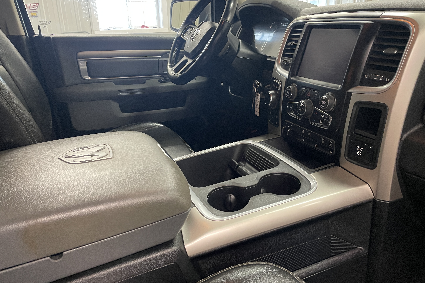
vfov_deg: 46.3
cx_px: 211
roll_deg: +1.5
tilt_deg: -18.6
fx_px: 331
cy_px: 126
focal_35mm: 28
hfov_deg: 65.5
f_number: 1.6
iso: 400
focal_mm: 4.2
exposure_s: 1/60
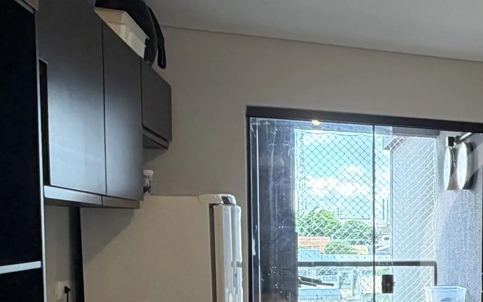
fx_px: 698
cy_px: 275
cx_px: 588
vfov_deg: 23.7
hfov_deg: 31.5
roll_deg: -1.0
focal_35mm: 53
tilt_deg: -2.5
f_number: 2.2
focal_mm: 2.22
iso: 160
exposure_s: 1/60
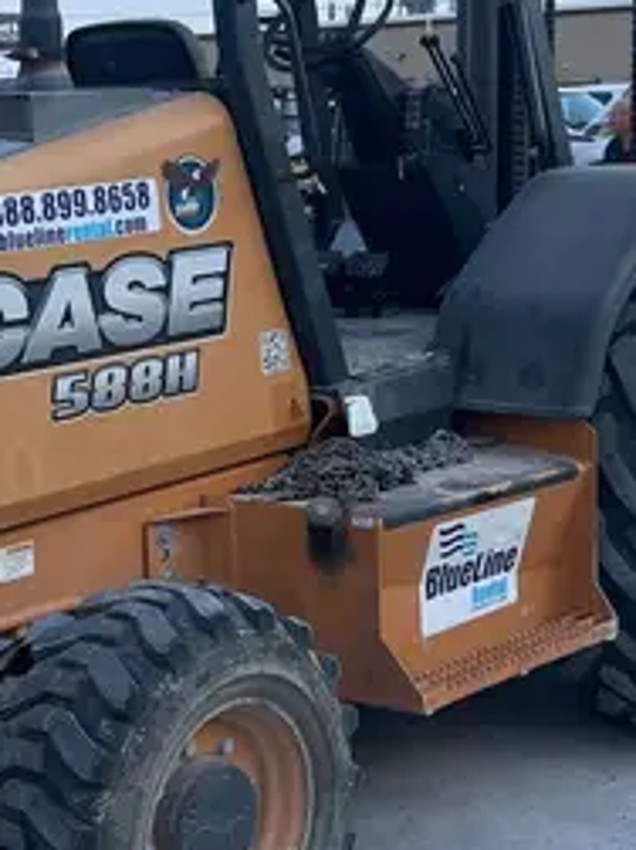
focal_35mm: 76
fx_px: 1863
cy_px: 381
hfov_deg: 19.3
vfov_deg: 25.7
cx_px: 193
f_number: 1.6
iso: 50
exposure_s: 1/1623
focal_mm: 5.1
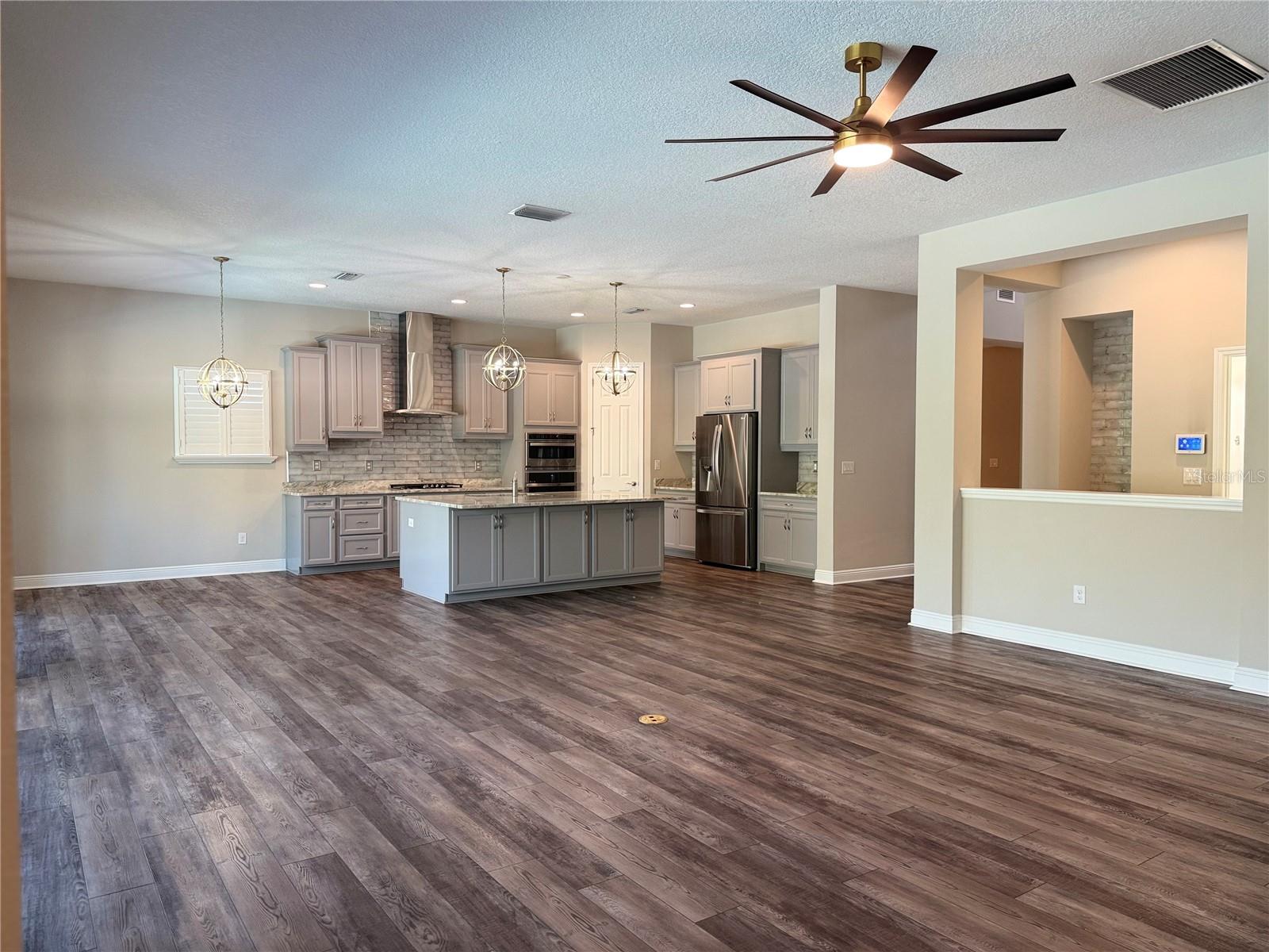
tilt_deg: -1.3
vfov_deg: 56.8
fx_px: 880
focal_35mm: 24
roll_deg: -0.3
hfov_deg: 71.6
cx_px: 634
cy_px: 476
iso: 160
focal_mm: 6.76
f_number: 1.78
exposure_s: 1/60
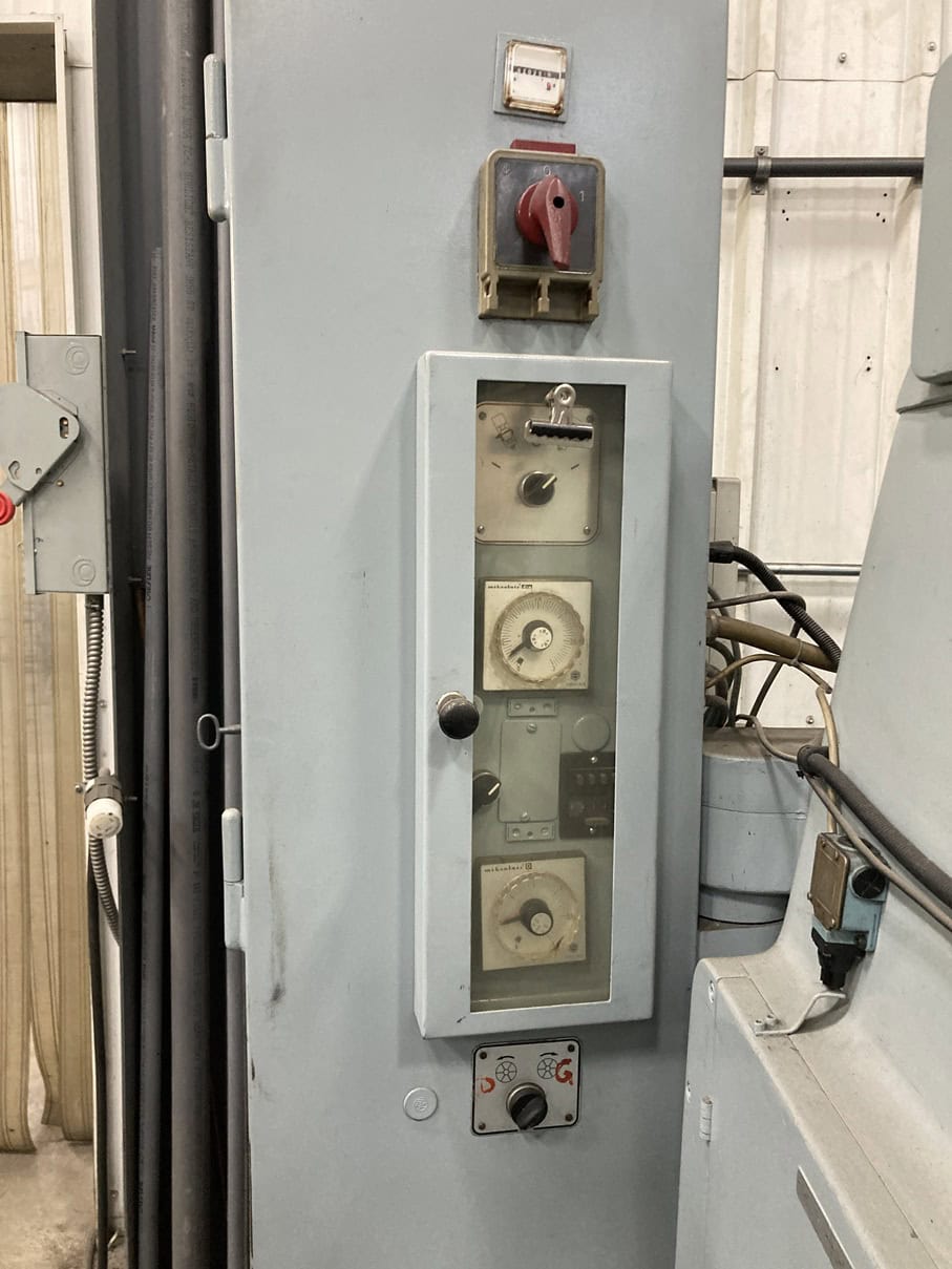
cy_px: 634
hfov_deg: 49.8
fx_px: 1027
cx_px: 476
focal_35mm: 28
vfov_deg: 63.4
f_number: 1.8
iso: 250
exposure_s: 1/60
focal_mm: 4
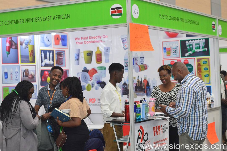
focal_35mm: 75
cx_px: 114
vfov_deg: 18.1
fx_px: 472
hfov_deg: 27.0
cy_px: 76
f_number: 2.5
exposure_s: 1/125
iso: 1600
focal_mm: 50
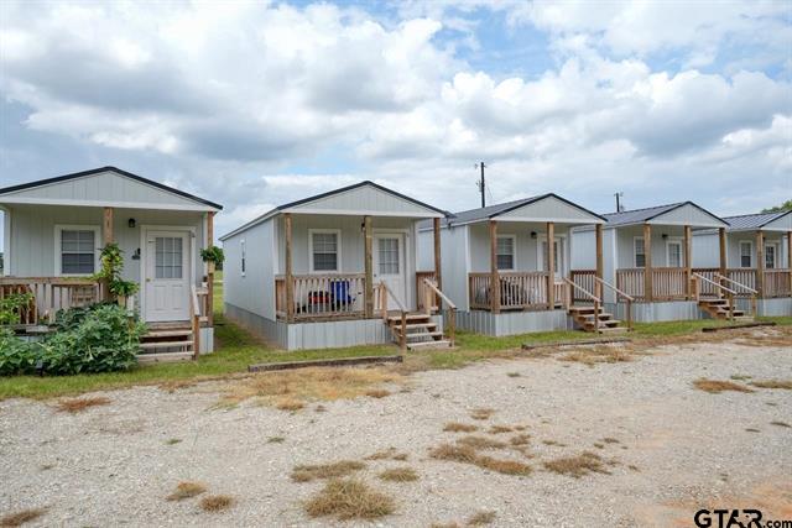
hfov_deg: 73.7
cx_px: 396
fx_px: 528
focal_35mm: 24
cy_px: 264
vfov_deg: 53.2
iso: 200
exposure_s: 1/400
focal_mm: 24
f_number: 7.1
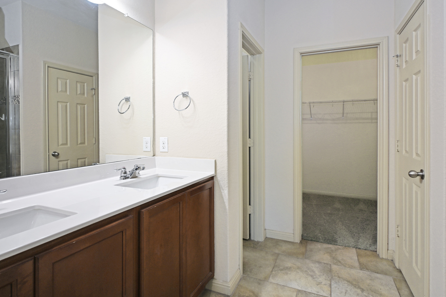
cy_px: 146
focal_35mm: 19
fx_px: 235
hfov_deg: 86.9
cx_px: 227
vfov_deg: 64.6
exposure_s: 1/25
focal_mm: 12
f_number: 3.5
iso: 64
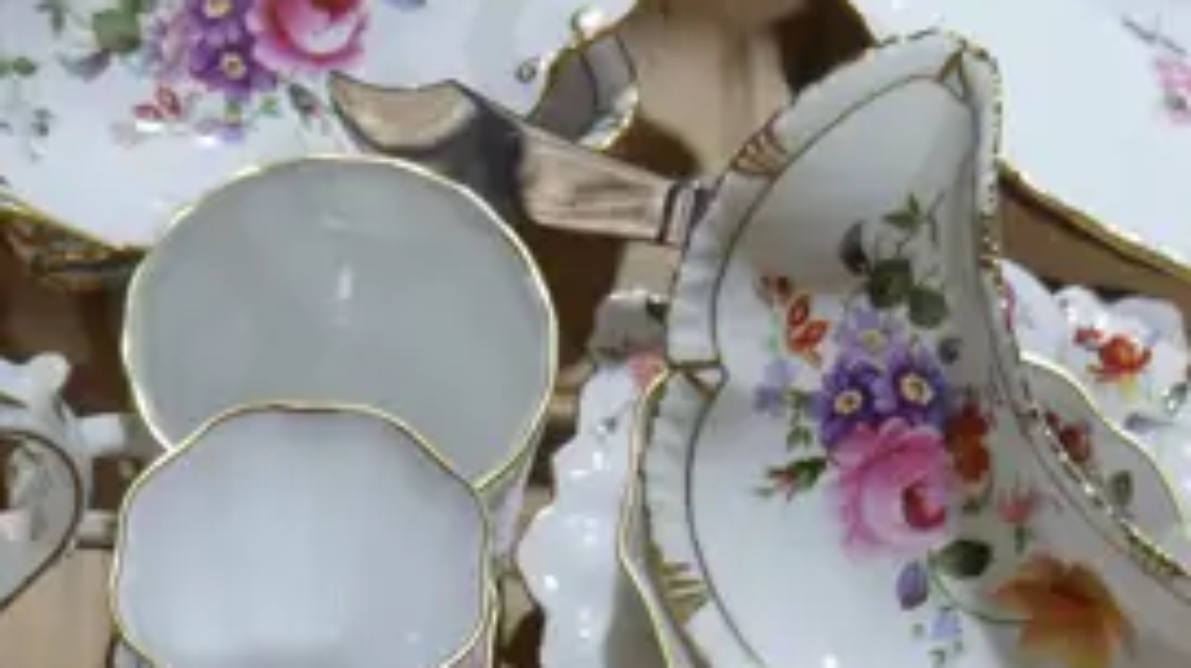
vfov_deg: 8.6
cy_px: 156
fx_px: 4418
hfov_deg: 15.3
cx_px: 418
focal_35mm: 140
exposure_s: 1/80
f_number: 4
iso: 200
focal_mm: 17
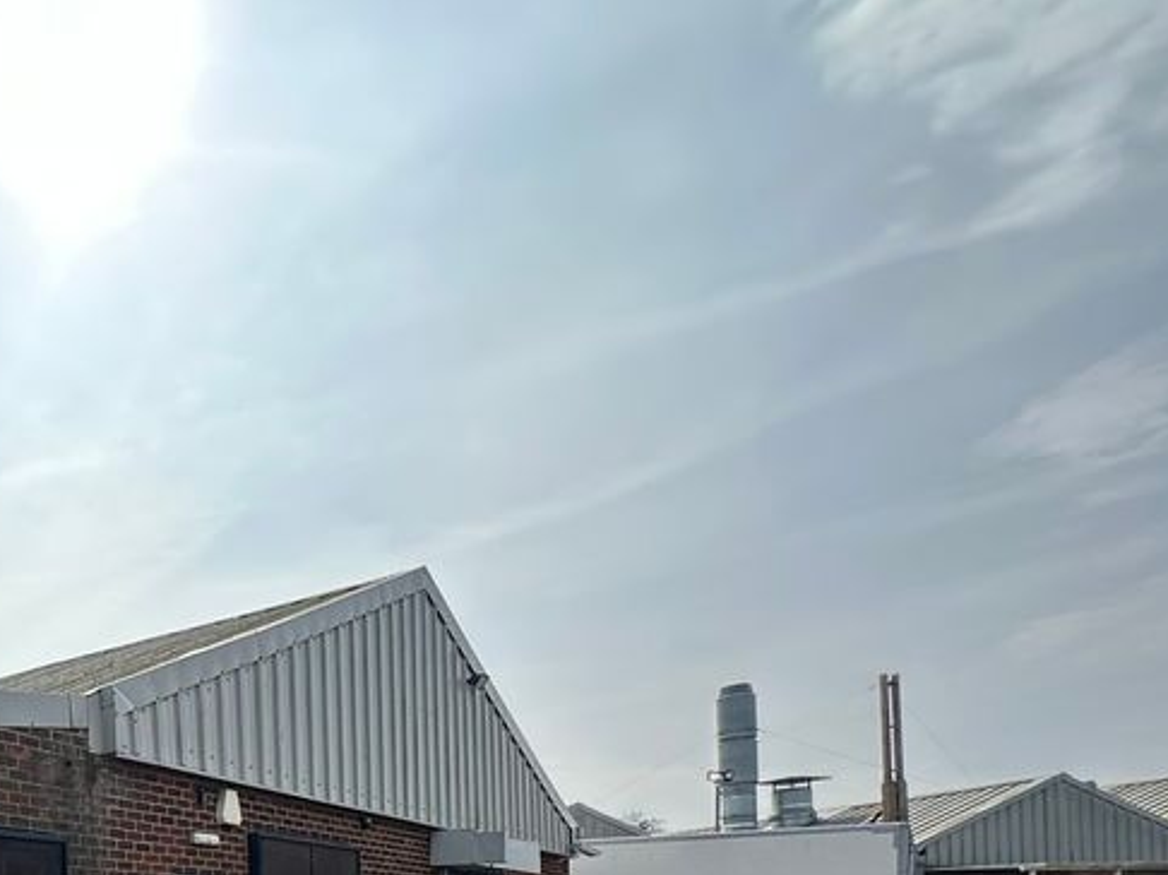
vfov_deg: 37.2
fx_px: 1079
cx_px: -125
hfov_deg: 43.5
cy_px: 958
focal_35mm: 32
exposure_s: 1/1916
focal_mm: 2.22
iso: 50
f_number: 2.2
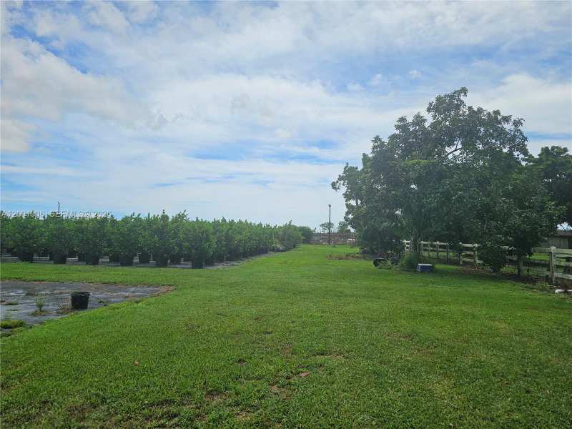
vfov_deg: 58.9
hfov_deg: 73.9
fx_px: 380
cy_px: 214
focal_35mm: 23
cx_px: 286
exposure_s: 1/1457
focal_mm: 6.3
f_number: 1.7
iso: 10
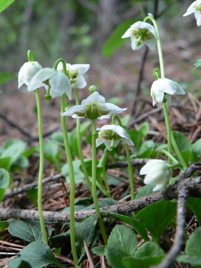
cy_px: 134
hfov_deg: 21.0
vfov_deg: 27.8
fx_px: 542
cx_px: 100
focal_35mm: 70
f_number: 3.2
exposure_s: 1/50
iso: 200
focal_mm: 11.6
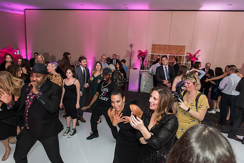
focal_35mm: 24
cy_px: 82
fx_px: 163
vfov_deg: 53.2
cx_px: 122
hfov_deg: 73.7
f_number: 4.5
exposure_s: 1/100
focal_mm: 24
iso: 1000
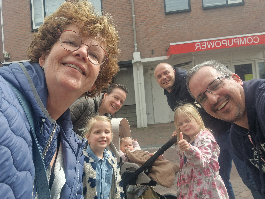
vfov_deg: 54.9
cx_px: 132
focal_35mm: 25
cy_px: 100
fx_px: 191
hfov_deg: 69.4
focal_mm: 3.3
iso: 50
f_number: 2.2
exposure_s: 1/930
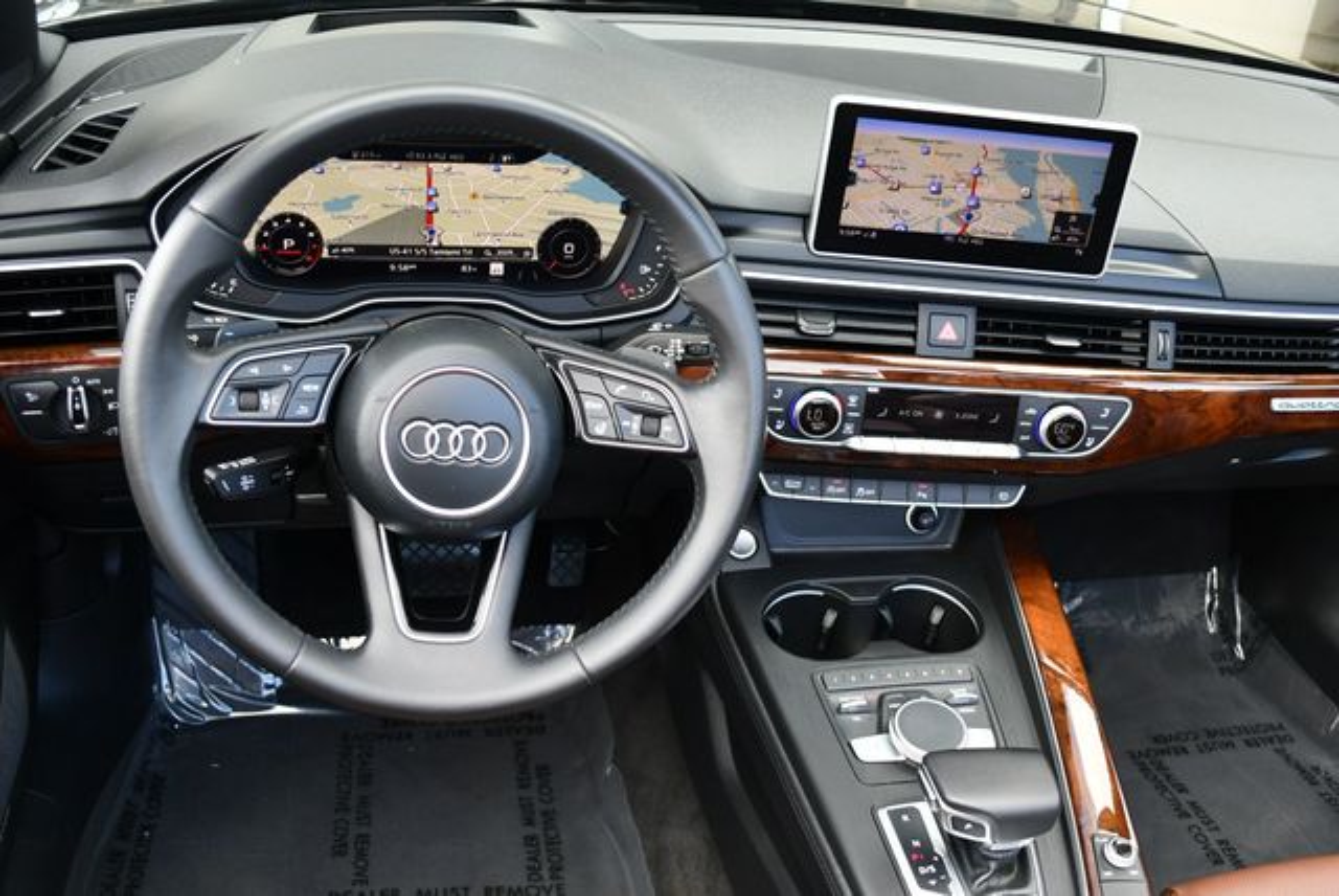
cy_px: 448
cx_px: 670
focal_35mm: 36
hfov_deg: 53.1
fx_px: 1340
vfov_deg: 36.9
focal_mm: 18
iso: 500
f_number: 3.5
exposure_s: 1/250
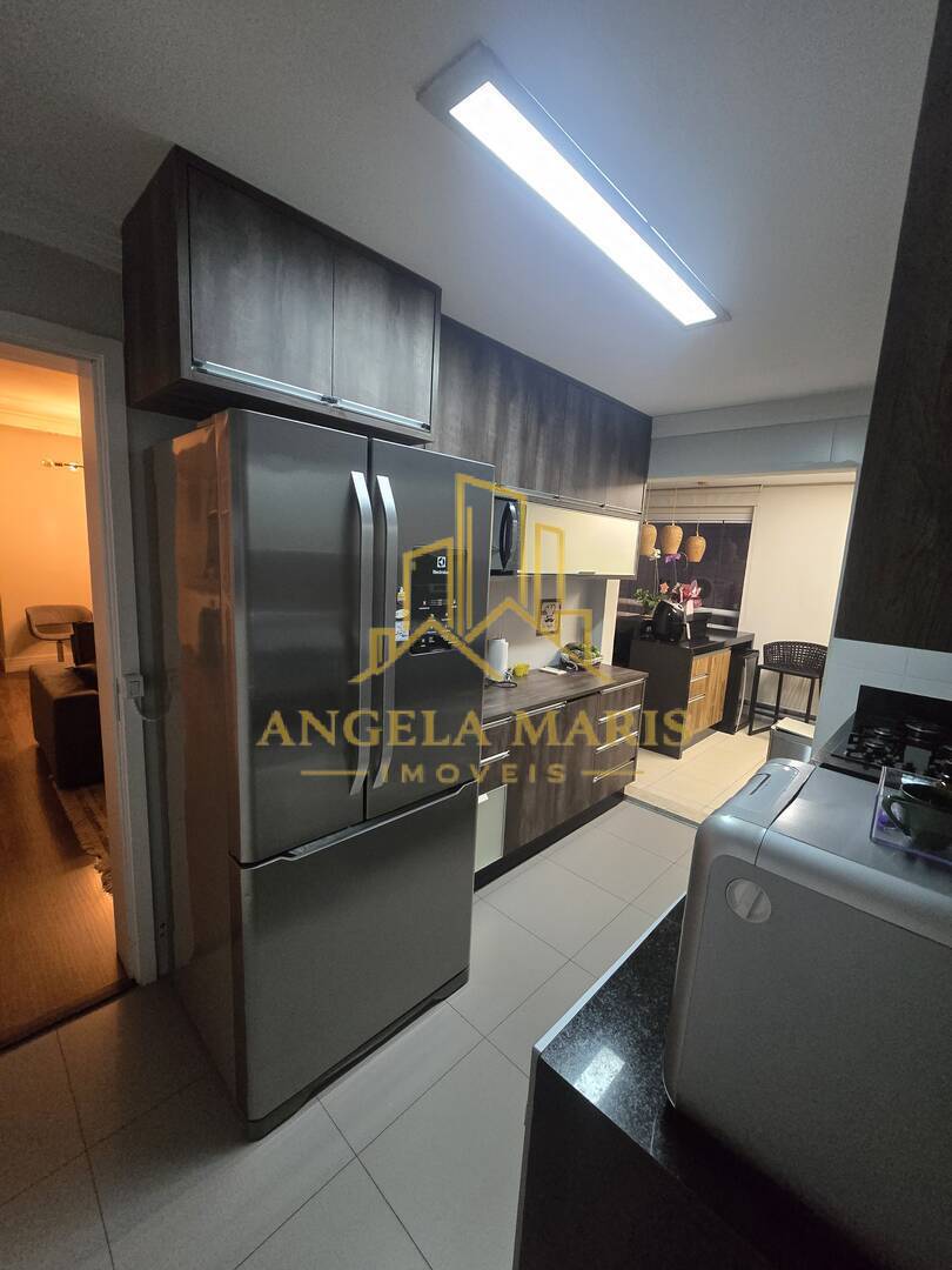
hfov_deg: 89.9
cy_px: 635
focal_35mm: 13
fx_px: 477
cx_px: 476
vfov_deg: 106.2
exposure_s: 1/60
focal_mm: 2.2
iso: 1000
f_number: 2.2
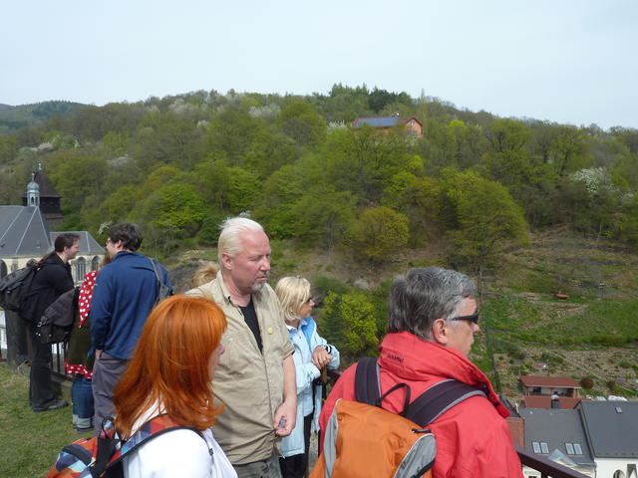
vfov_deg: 54.9
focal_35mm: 25
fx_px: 461
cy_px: 239
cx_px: 319
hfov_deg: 69.4
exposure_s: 1/500
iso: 80
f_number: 4.5
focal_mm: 4.1
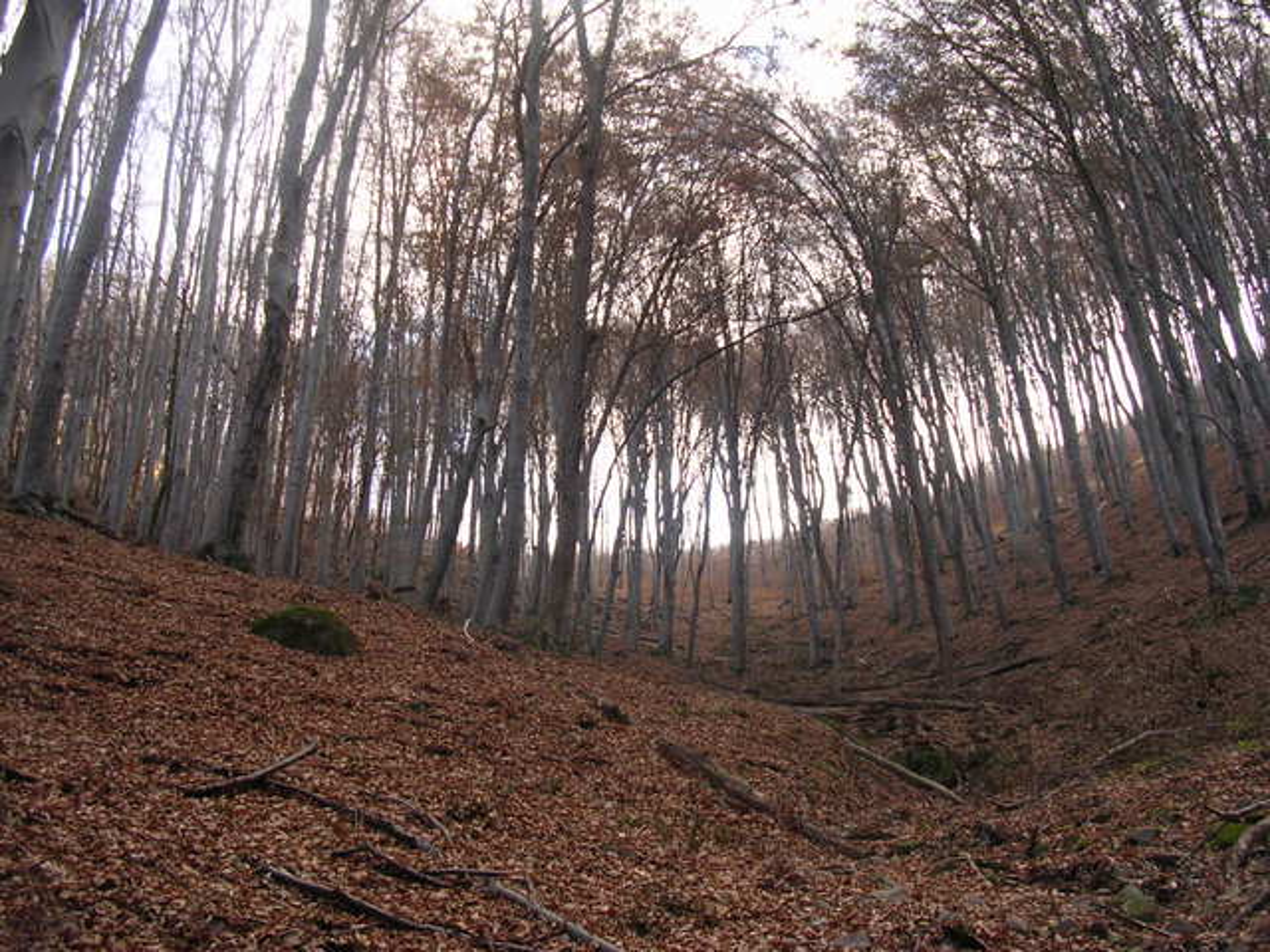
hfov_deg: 49.0
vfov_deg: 37.7
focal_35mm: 38
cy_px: 476
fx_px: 1394
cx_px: 635
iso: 100
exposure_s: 1/81.5
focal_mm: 5.8
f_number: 2.8
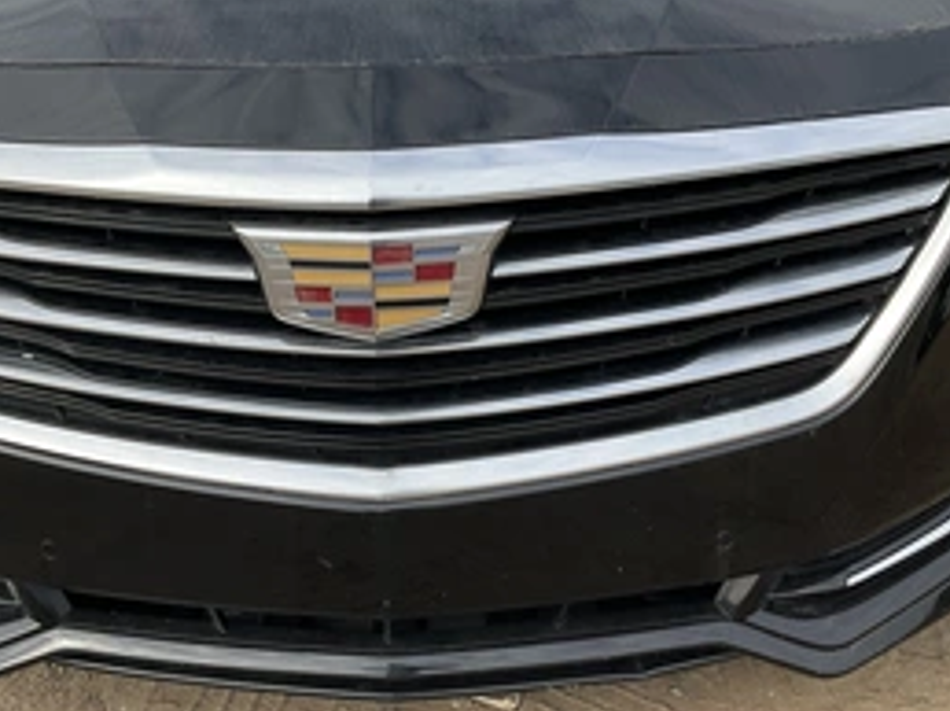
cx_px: 405
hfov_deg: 42.0
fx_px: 1234
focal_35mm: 45
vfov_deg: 32.1
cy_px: 332
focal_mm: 3
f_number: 1.8
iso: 25
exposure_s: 1/804
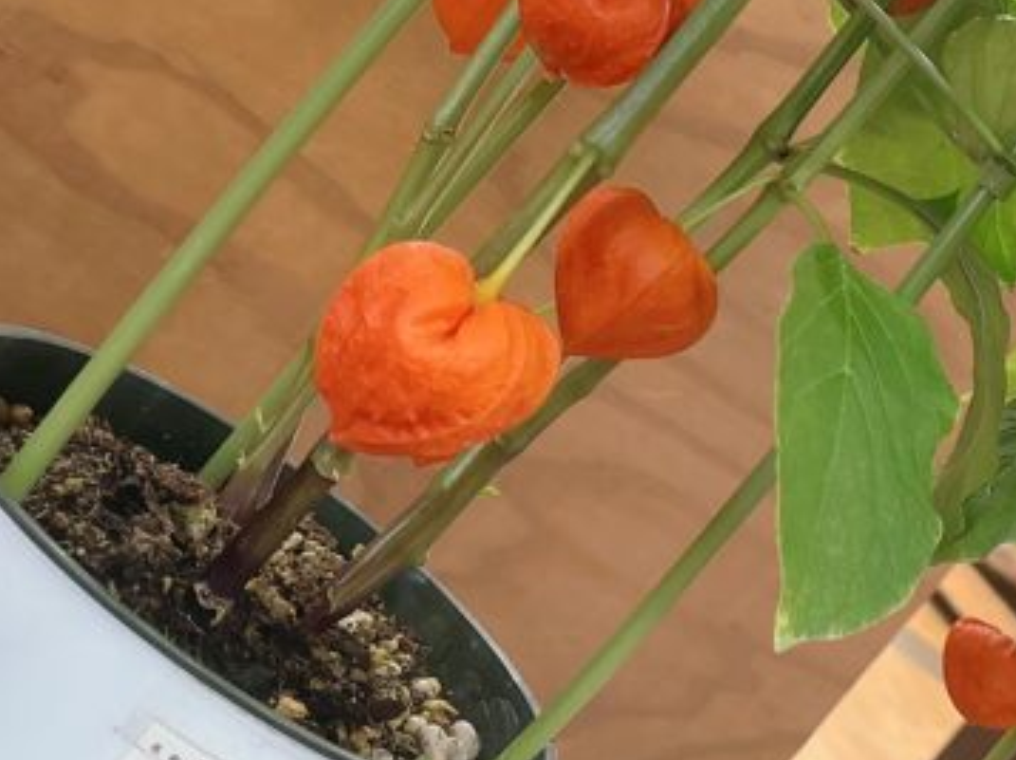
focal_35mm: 70
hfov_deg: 26.0
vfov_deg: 20.9
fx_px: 2052
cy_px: 293
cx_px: 1070
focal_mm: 5.96
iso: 250
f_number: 1.6
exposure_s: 1/60
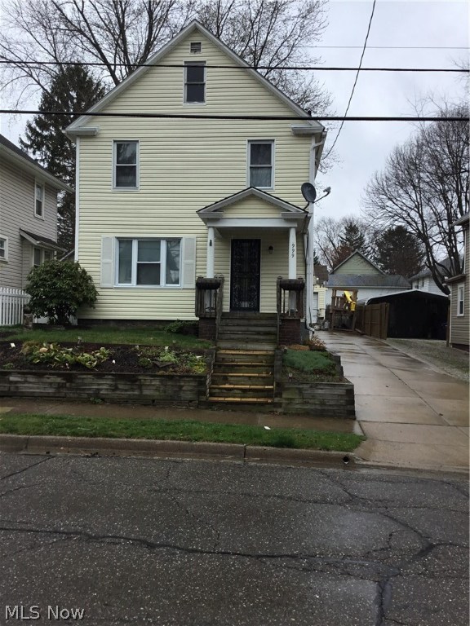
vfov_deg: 58.4
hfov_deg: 45.4
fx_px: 561
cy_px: 313
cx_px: 235
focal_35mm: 31
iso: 25
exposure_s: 1/509
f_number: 2.4
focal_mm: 3.3
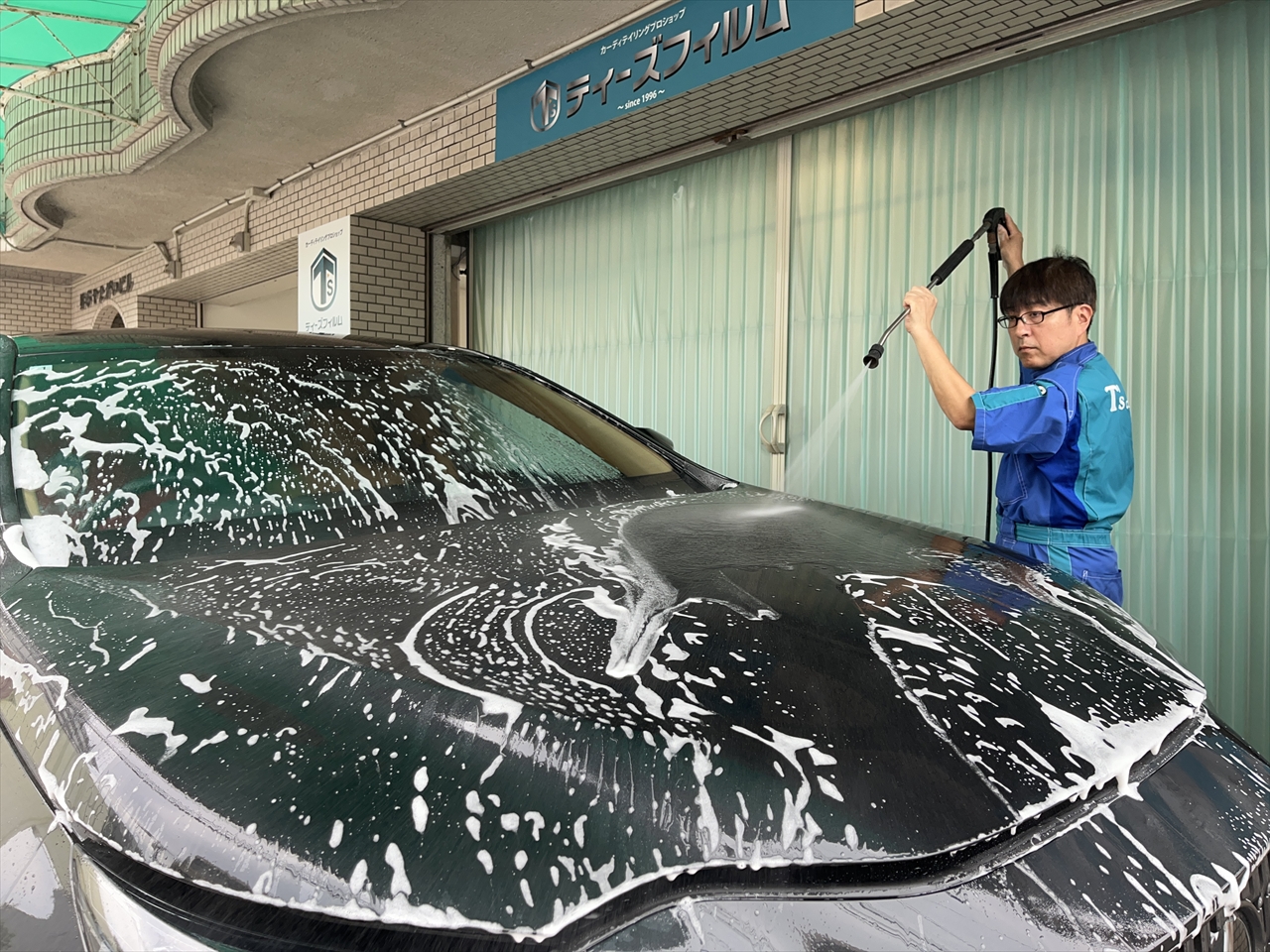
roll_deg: +0.1
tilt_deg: -1.1
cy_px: 476
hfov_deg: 67.3
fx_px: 954
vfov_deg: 53.1
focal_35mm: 26
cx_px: 635
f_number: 1.6
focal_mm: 5.1
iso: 40
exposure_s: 1/226
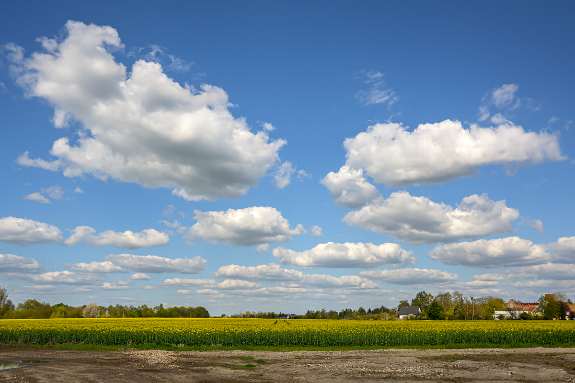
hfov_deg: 64.6
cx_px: 288
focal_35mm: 28
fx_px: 455
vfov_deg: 45.7
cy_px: 192
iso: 200
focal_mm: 19
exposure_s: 1/1000
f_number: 8
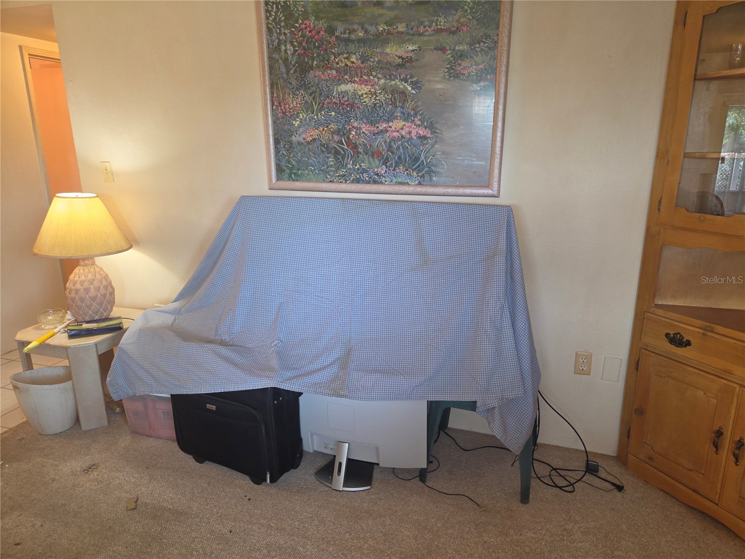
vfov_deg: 58.9
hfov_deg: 73.9
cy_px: 280
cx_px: 372
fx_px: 495
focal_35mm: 23
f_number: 1.8
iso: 100
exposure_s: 1/40
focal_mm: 5.4
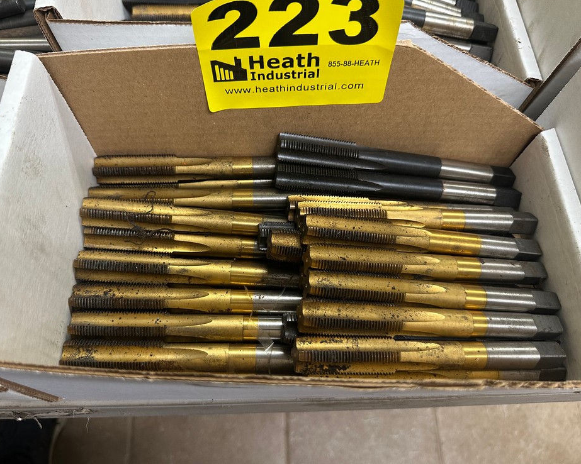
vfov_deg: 54.9
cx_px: 278
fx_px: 447
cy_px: 228
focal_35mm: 26
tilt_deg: -66.7
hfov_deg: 66.0
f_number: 1.78
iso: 200
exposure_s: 1/53
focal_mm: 6.86
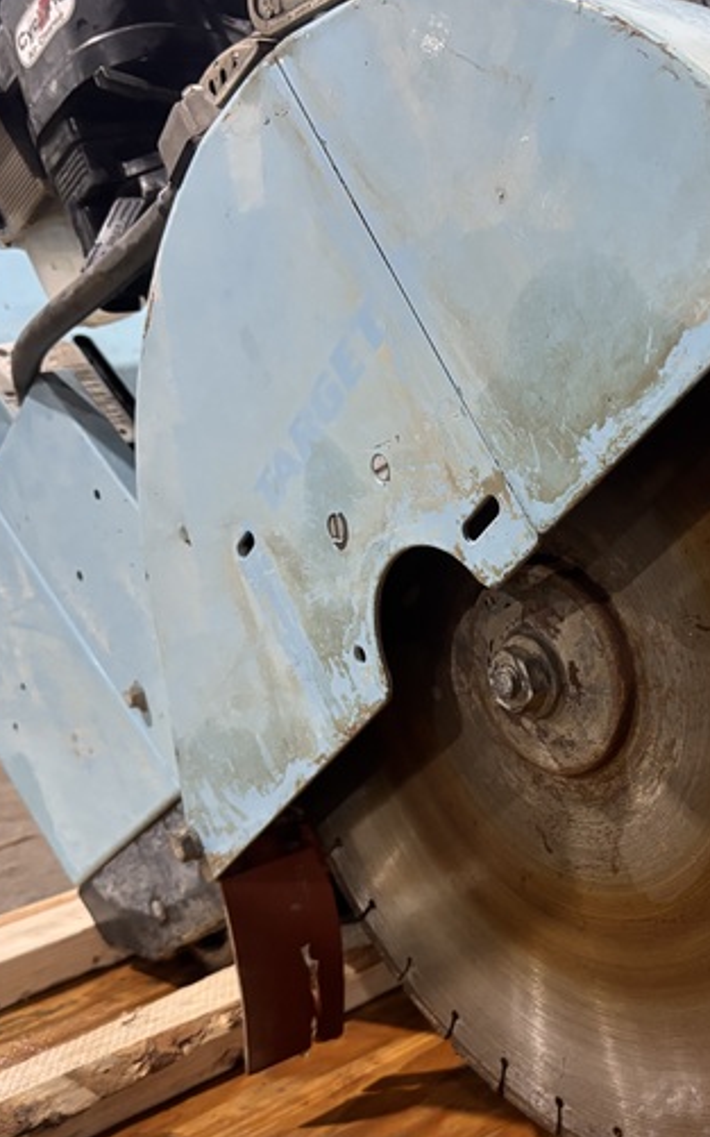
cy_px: 656
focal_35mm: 44
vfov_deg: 45.1
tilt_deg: -10.7
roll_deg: +8.9
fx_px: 1363
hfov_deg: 28.5
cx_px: 583
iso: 400
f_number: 1.6
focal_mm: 5.96
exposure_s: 1/60
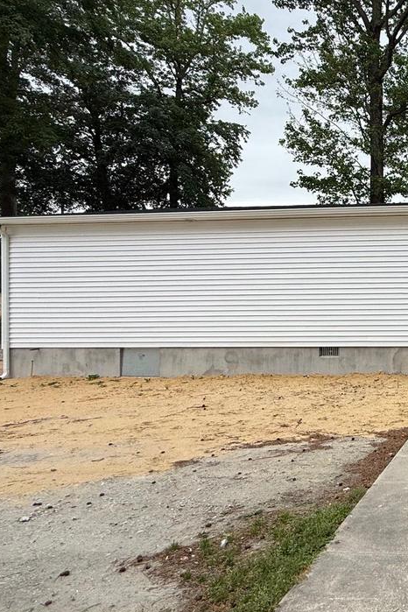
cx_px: 499
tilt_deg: +1.1
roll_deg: +0.5
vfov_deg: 61.8
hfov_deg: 34.3
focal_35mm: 30
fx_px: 510
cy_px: 276
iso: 50
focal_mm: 2.22
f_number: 2.2
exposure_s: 1/448
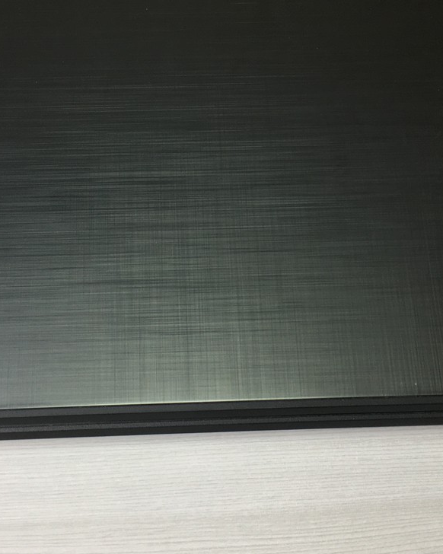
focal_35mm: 56
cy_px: 192
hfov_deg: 27.1
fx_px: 918
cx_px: 199
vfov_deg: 33.3
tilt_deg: -69.4
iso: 32
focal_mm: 4.15
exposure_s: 1/50
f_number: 2.2
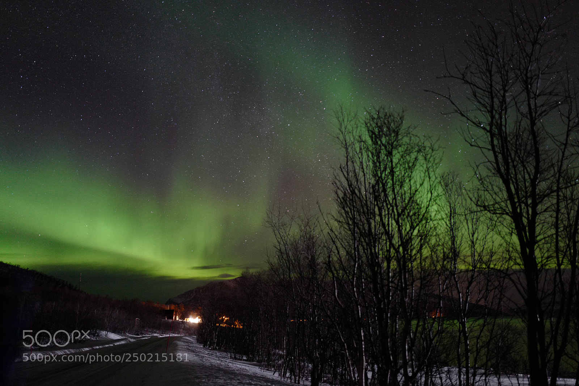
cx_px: 290
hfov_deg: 65.5
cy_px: 193
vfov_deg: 46.4
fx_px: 450
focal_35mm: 28
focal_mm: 28
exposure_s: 8
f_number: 1.7
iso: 1600
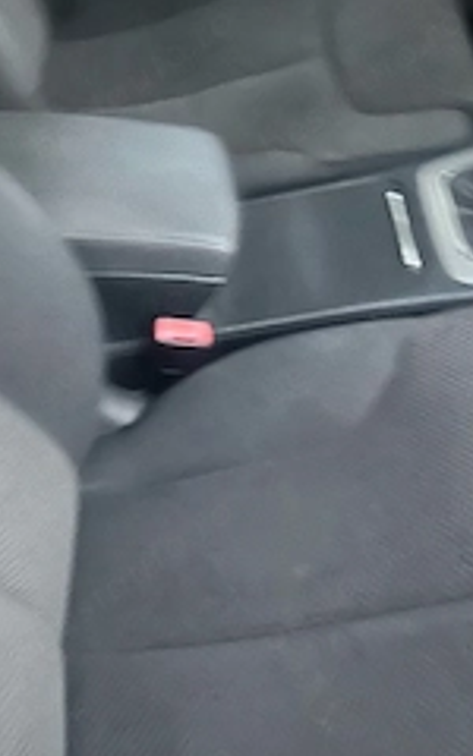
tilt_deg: -51.2
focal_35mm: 46
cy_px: 372
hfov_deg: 28.0
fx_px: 949
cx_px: 208
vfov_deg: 43.5
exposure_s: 1/23
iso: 1000
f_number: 1.5
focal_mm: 5.7
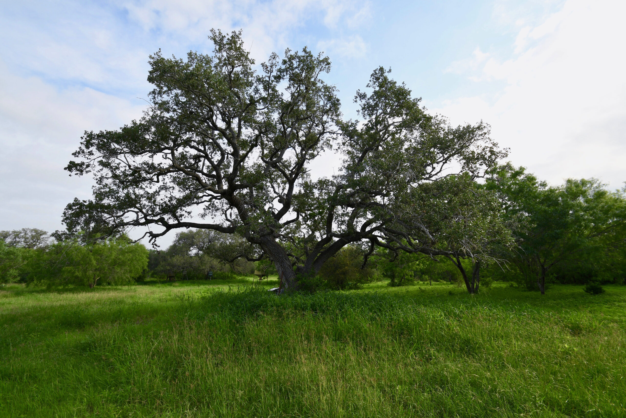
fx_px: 261
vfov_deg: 77.3
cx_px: 313
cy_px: 209
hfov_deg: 100.4
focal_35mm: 15
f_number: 7.1
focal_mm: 10
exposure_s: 1/160
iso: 100
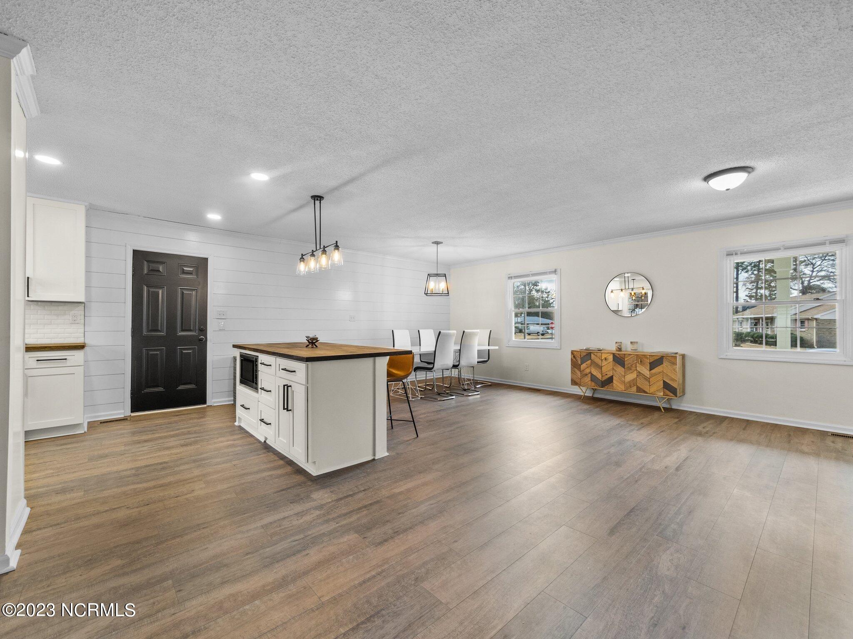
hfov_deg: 102.1
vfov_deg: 85.7
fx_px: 345
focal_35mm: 14
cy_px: 320
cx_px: 426
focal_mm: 7
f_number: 4
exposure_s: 1/13
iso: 400
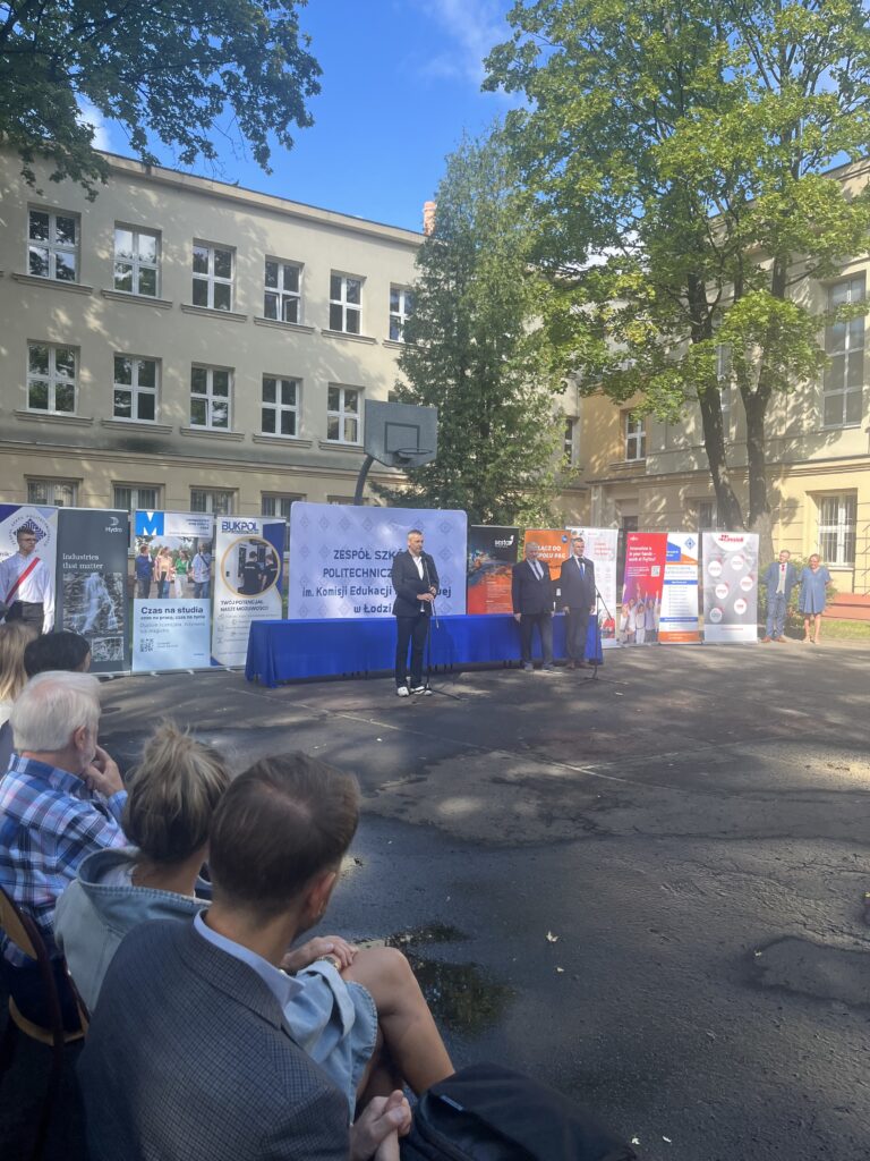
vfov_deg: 67.3
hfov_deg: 53.1
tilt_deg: -1.9
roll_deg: +0.4
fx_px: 871
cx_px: 435
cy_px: 580
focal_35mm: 26
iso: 50
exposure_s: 1/928
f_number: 1.6
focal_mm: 5.1
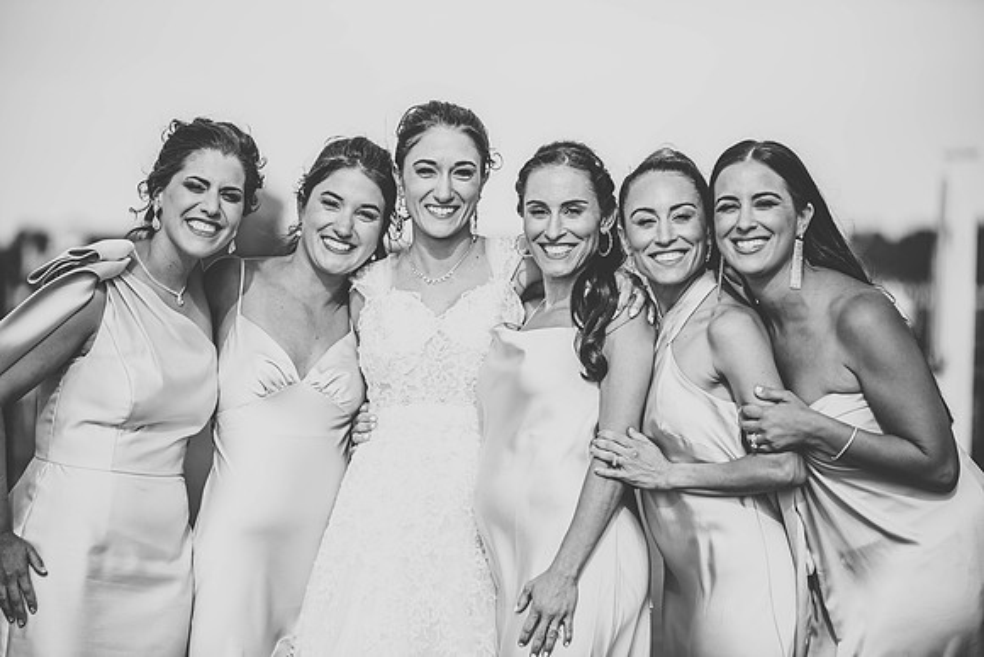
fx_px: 4237
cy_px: 328
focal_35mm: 155
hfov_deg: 13.2
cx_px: 492
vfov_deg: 8.9
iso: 500
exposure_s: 1/4000
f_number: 2.8
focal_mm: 155
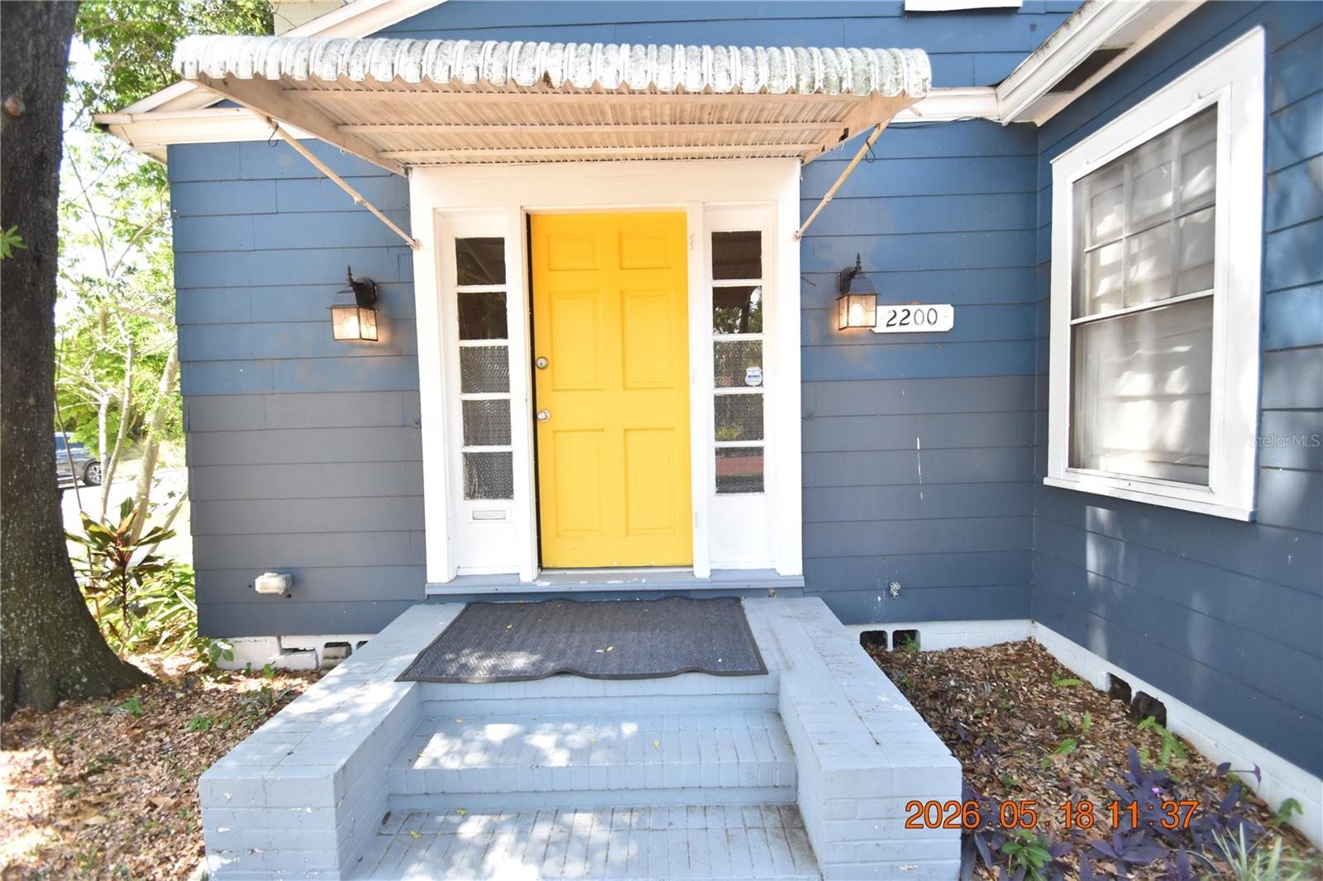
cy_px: 440
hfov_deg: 100.4
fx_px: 551
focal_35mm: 15
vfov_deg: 77.3
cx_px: 662
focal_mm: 10
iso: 800
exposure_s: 1/500
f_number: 3.5
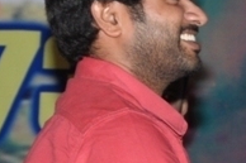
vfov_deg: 3.8
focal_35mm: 356
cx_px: 536
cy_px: 216
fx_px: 2428
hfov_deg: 5.6
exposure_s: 1/125
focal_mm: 45
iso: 400
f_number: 8
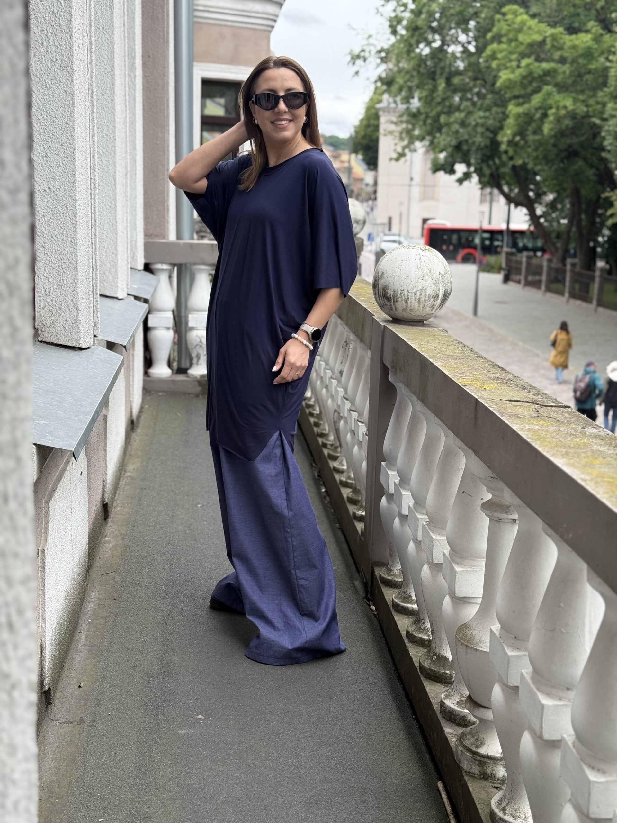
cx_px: 308
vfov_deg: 39.7
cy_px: 412
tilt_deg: -11.3
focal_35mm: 48
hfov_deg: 30.3
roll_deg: -1.6
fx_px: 1141
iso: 100
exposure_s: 1/699
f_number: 1.78
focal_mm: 6.76
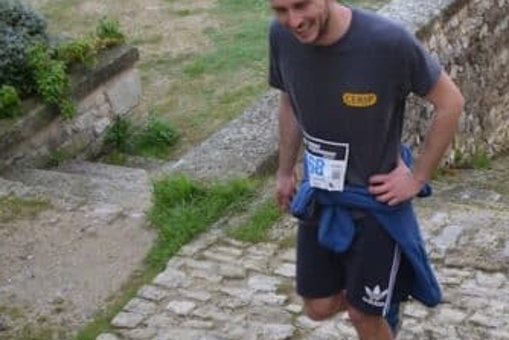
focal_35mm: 62
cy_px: 95
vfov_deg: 21.8
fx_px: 877
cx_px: 352
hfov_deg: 32.0
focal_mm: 18
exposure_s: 1/800
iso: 400
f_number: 4
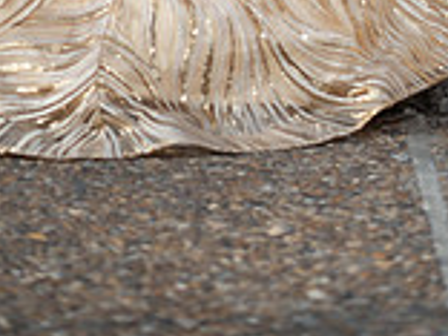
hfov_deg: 8.4
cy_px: -276
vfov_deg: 6.2
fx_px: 3041
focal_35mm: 235
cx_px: 310
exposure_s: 1/2000
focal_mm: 85
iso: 200
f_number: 2.2
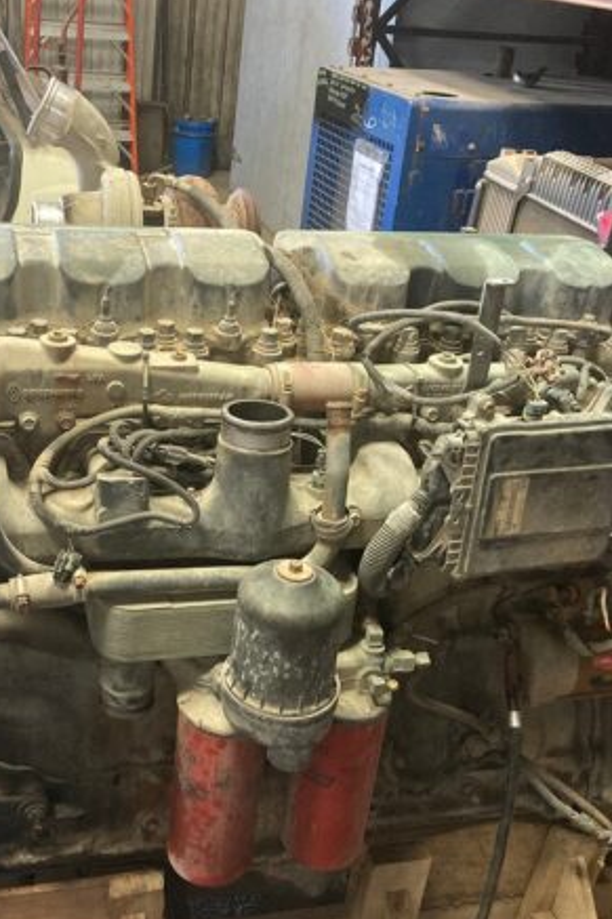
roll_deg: -5.8
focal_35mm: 40
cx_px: 202
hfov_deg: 33.1
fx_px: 1021
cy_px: 456
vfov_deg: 48.5
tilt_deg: -28.4
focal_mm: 3.99
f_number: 1.8
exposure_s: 1/60
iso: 250
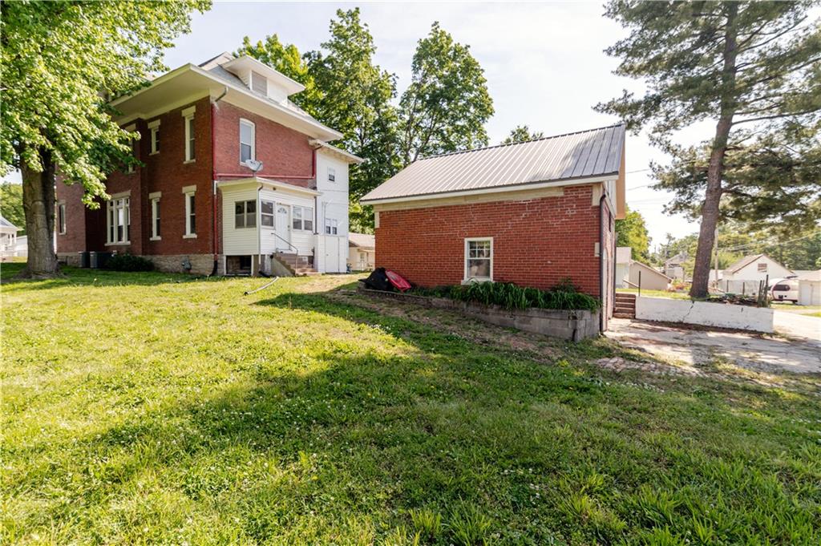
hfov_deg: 96.8
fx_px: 365
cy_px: 273
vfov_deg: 73.7
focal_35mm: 16
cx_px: 410
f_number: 4
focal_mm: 16
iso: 100
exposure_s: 1/640
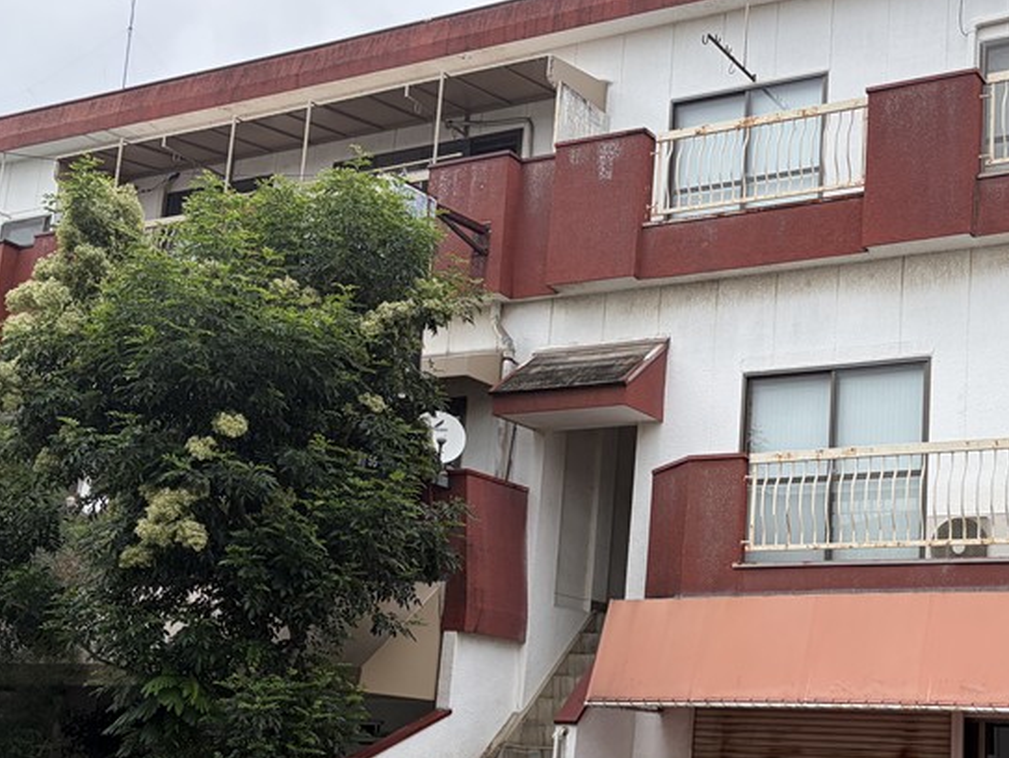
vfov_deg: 29.6
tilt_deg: +11.4
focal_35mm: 49
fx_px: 1429
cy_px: 485
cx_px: 792
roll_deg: -1.4
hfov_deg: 37.6
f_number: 1.6
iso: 64
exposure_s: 1/1953
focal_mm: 5.96
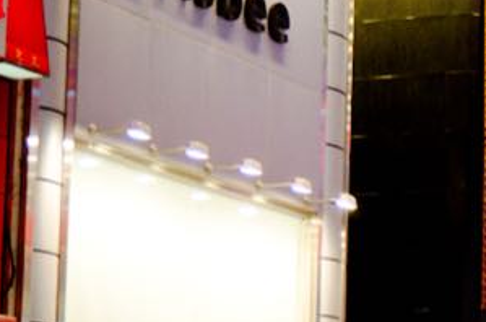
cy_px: 324
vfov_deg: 9.8
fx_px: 1857
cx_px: 819
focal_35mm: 138
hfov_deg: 13.6
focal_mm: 25
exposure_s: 1/80
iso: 320
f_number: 3.2
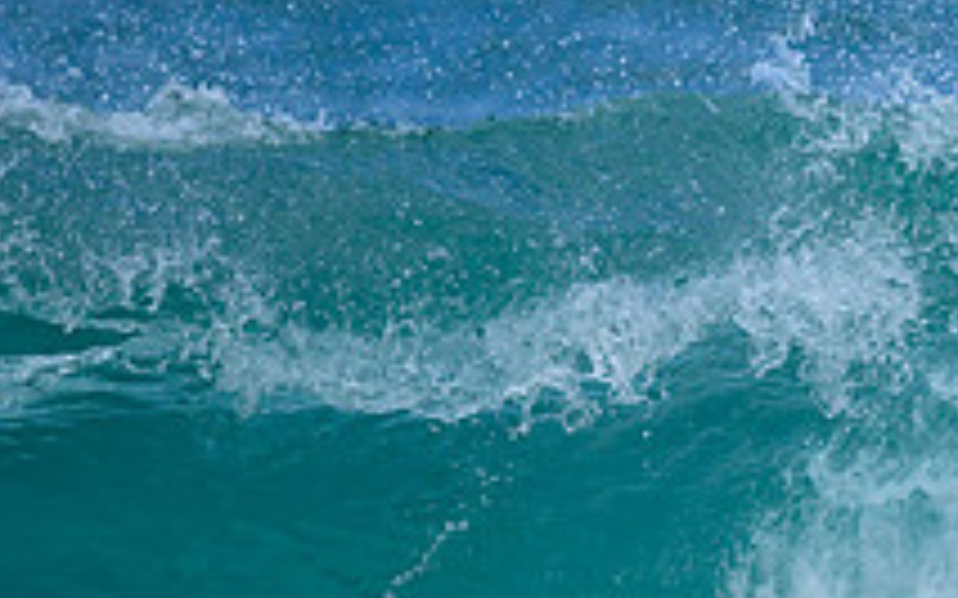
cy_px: 798
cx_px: 1384
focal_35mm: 2675
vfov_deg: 0.5
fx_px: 69822
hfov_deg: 0.8
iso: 360
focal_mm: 800
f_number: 6.3
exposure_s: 1/2000
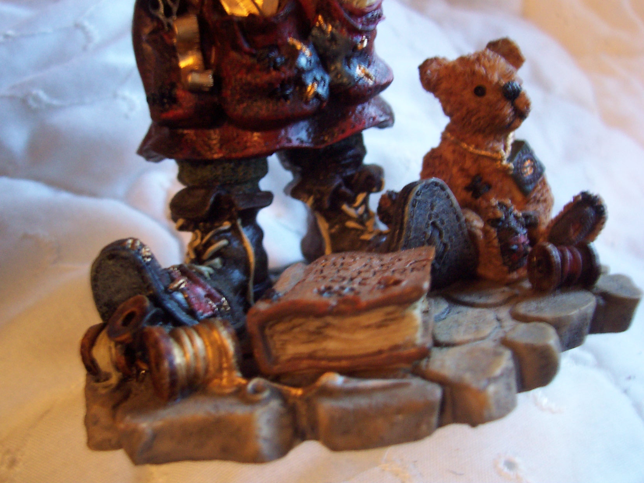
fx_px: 688
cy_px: 242
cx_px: 322
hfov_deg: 50.1
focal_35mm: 37
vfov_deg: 38.7
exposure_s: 1/8
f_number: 2.8
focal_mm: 5.6
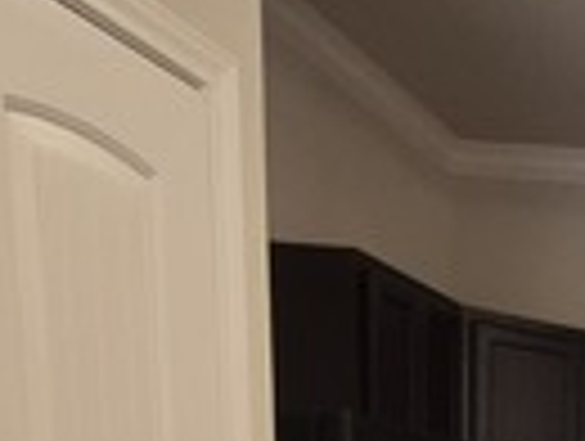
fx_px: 1084
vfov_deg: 18.2
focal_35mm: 64
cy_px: 796
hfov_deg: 23.7
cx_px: 891
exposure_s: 1/60
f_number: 2.2
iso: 320
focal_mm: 1.74
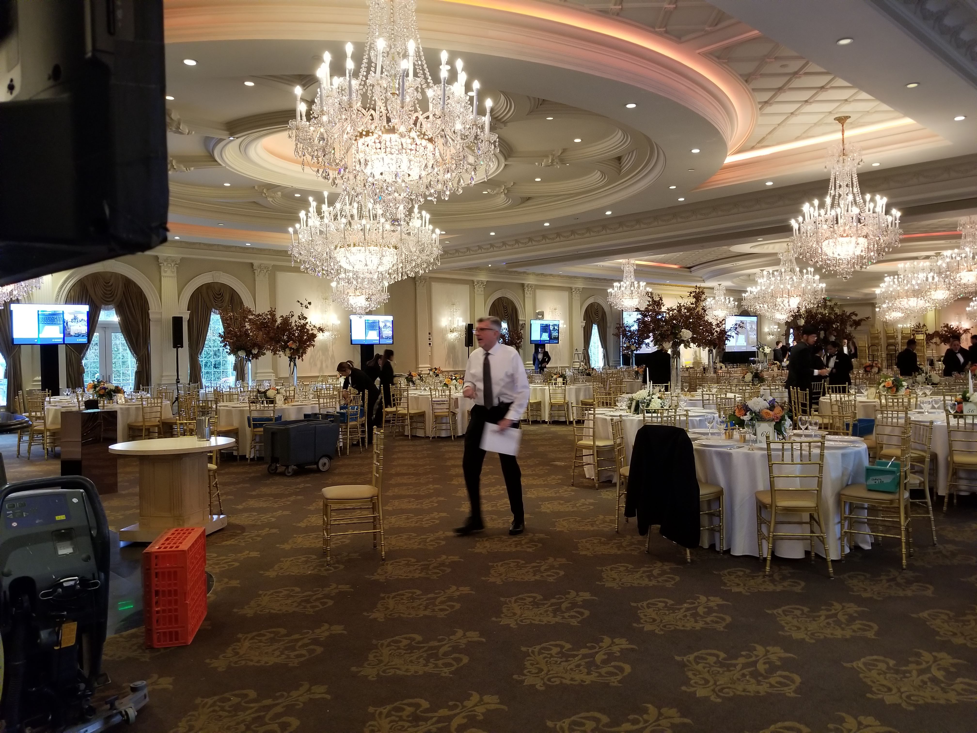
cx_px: 488
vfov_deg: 53.1
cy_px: 366
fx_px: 734
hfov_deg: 67.3
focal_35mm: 26
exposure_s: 1/24
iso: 200
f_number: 1.7
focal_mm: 4.3
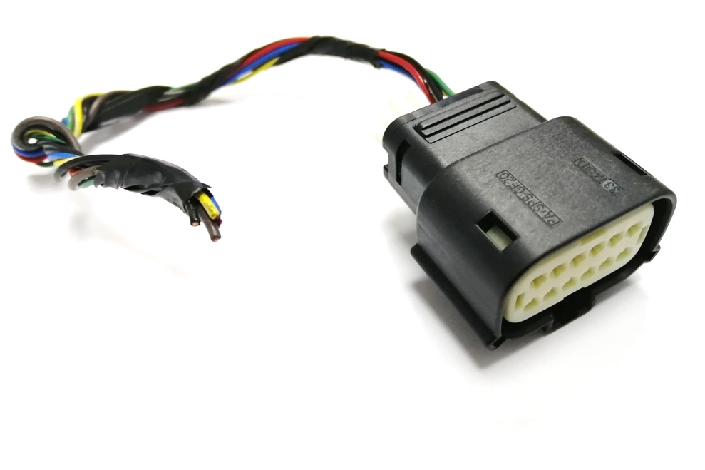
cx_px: 346
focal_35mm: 28
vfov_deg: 46.3
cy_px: 202
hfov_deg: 65.5
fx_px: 548
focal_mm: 3.6
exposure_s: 1/33.3
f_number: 1.8
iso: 125
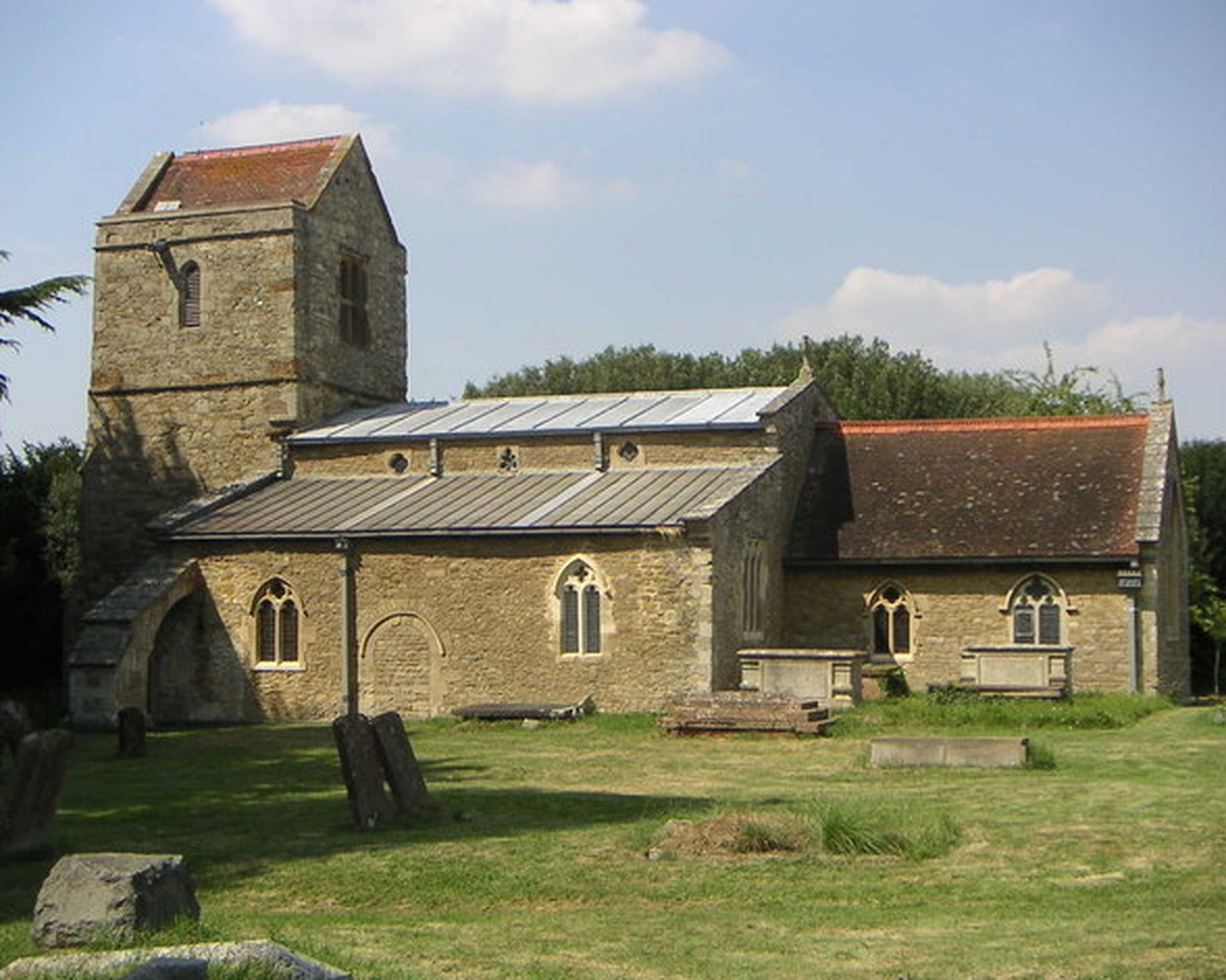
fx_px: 1923
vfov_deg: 28.6
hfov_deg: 35.4
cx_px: 579
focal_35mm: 53
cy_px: 493
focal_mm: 6.6
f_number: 6.7
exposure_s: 1/180
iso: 64
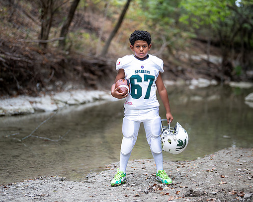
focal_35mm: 66
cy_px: 91
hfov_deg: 28.7
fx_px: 494
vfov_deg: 23.1
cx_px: 148
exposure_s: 1/640
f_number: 1.2
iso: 320
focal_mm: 50
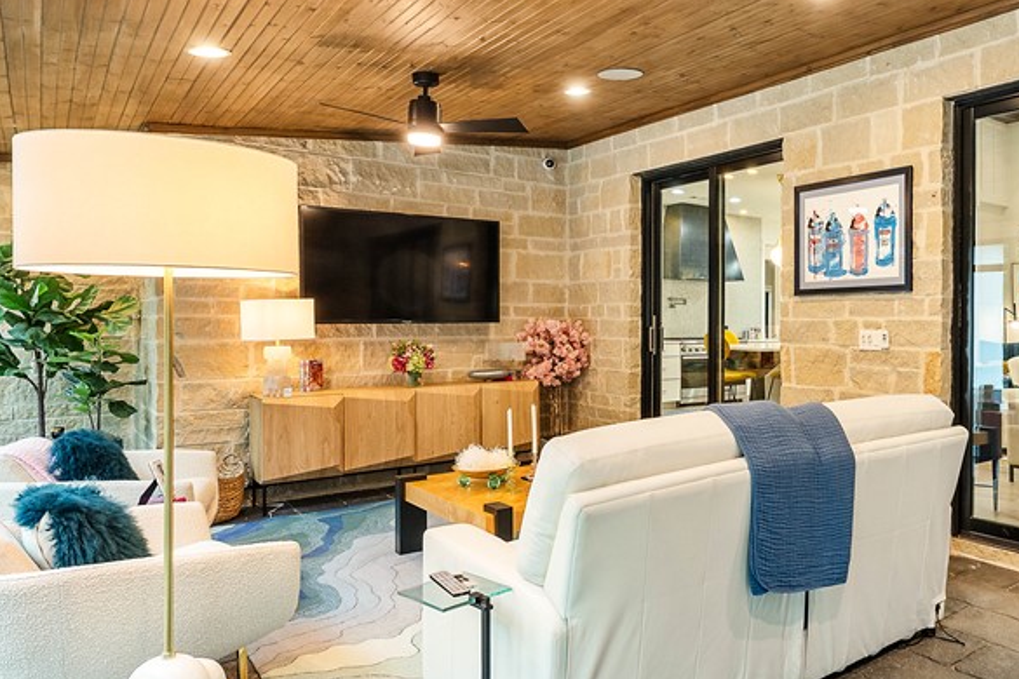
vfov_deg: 49.5
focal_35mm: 26
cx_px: 775
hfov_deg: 64.8
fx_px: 736
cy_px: 324
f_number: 8
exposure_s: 1/2
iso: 800
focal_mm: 14
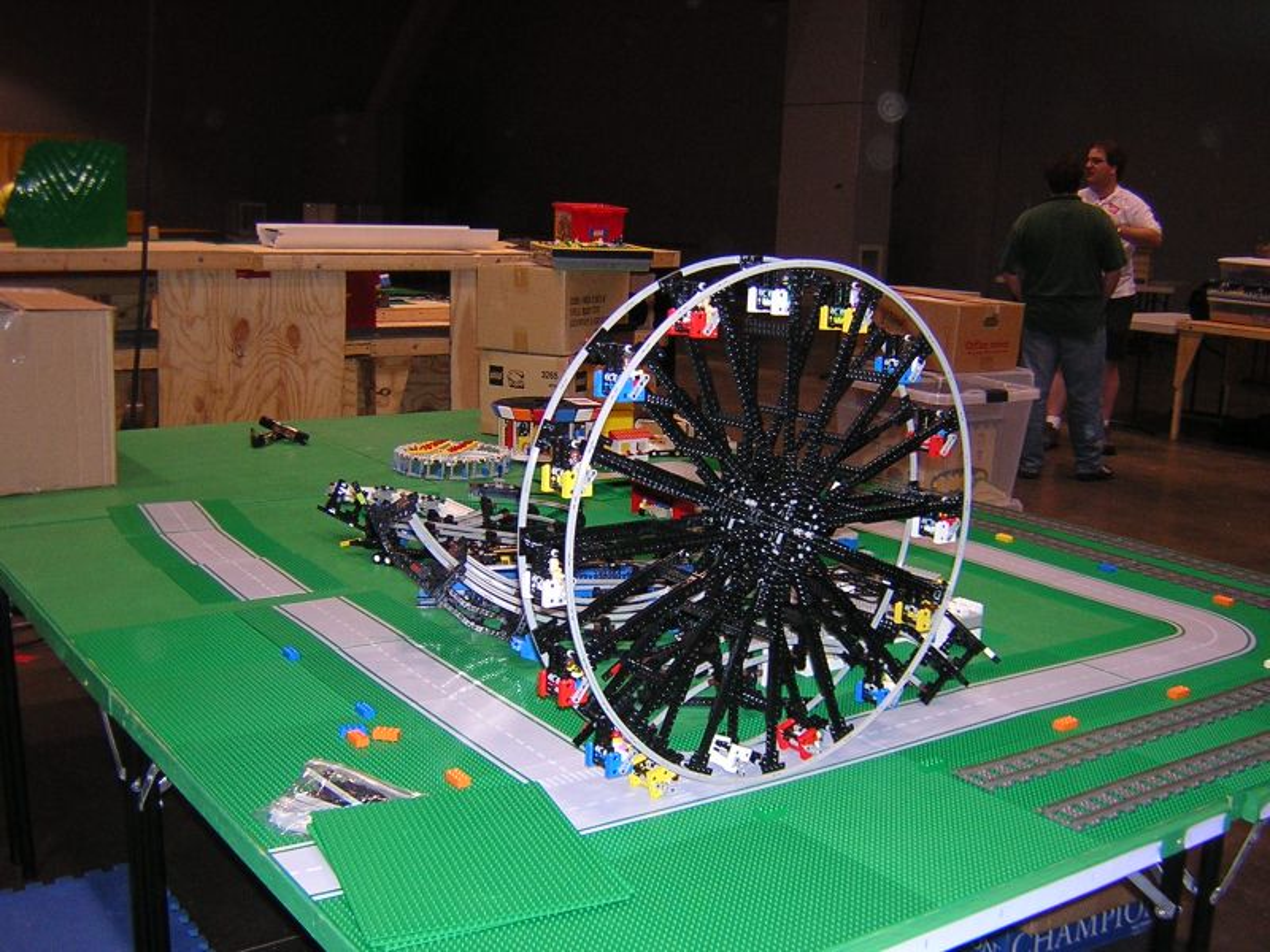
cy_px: 476
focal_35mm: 36
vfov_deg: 39.7
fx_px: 1321
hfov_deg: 51.4
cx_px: 635
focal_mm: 4.7
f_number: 2.6
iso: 263
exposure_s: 1/60.1
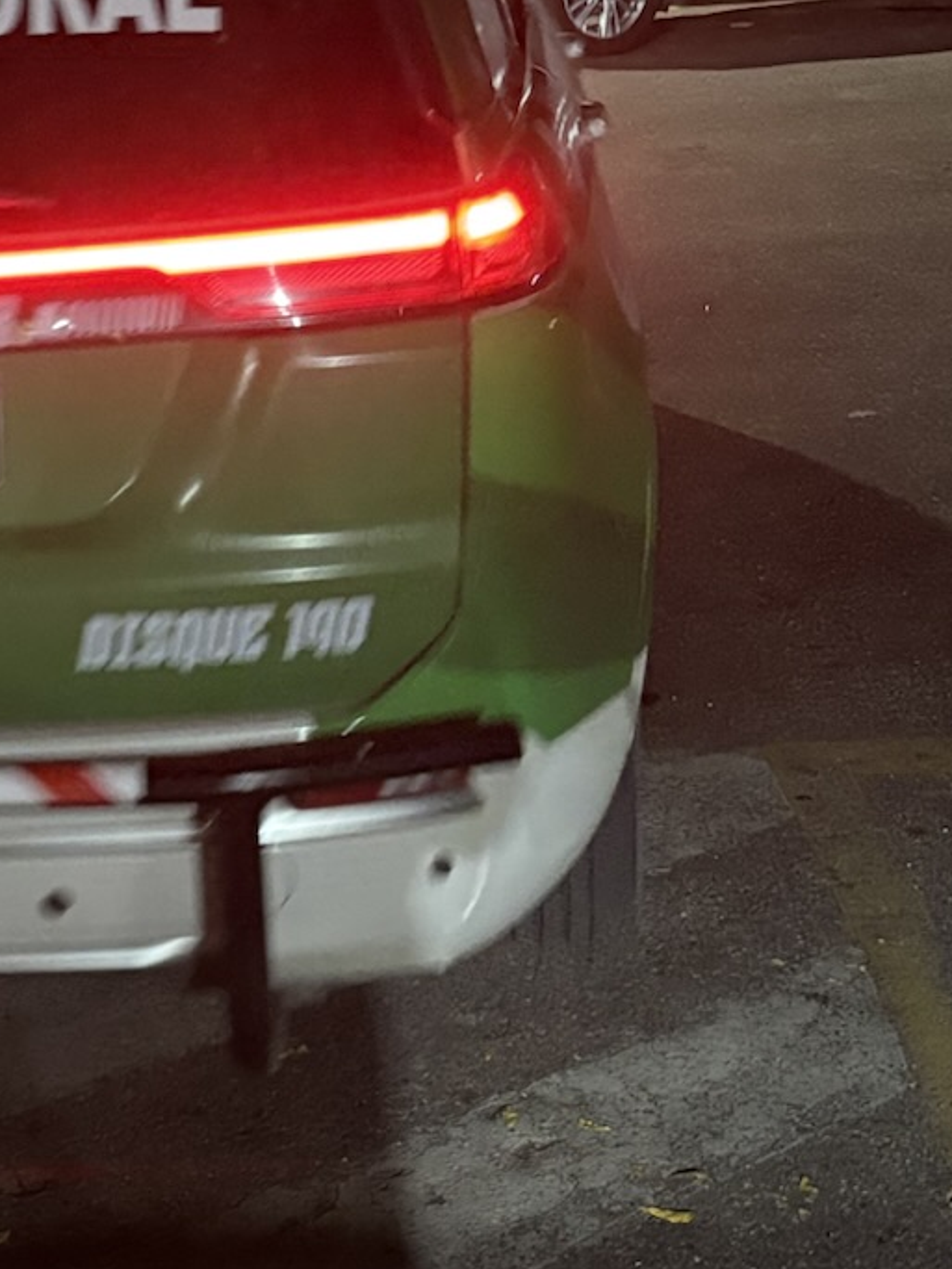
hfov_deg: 18.6
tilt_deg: -18.0
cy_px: 755
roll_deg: +1.3
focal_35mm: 76
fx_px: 2787
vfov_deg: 25.6
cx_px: -93
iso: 800
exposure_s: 1/24
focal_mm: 5.96
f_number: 1.6
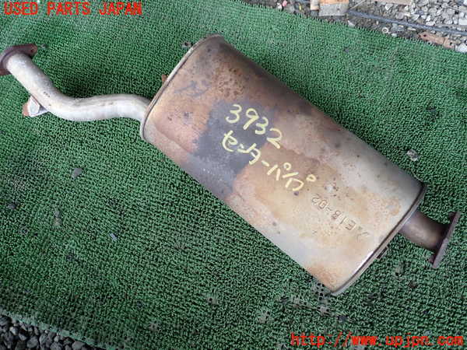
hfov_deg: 60.0
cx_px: 234
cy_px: 175
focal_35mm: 30
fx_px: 405
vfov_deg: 46.8
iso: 200
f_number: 2.3
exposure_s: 1/100
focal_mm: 5.4
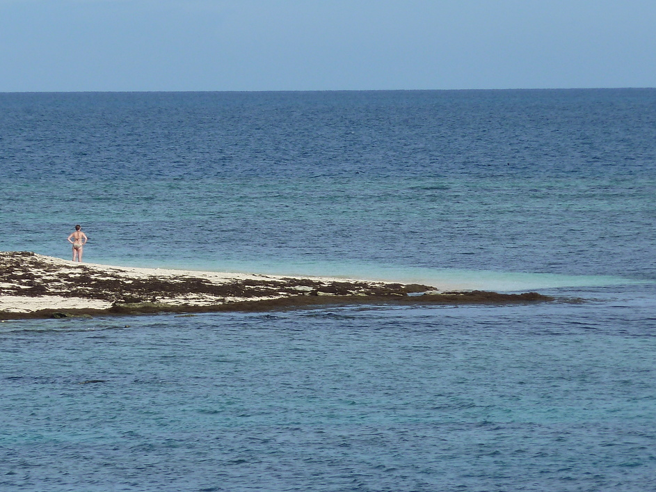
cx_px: 289
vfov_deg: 2.9
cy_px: 258
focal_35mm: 508
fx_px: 9626
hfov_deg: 3.9
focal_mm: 49.2
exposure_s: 1/500
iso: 80
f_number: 5.6
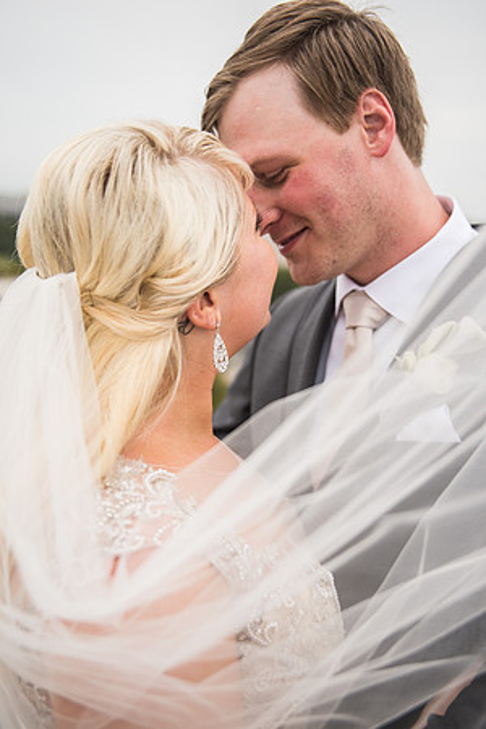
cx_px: 243
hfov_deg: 33.4
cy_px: 364
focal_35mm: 40
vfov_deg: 48.5
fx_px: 810
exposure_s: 1/1000
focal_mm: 40
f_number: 2.8
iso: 200
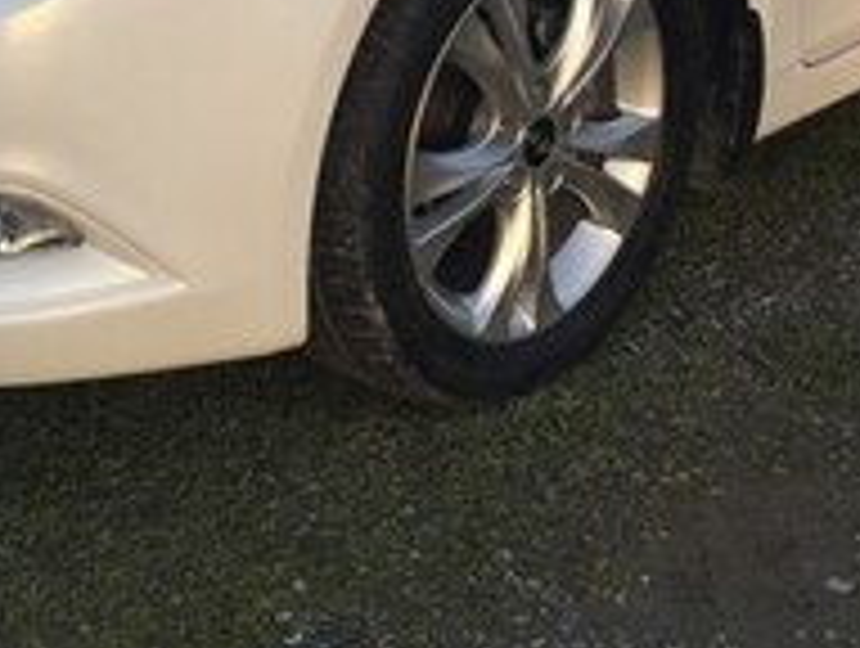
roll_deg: +0.3
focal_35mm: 100
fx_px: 2489
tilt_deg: -15.0
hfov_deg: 19.6
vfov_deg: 14.2
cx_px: 504
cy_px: -218
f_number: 2.2
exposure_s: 1/205
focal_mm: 4.15
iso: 32
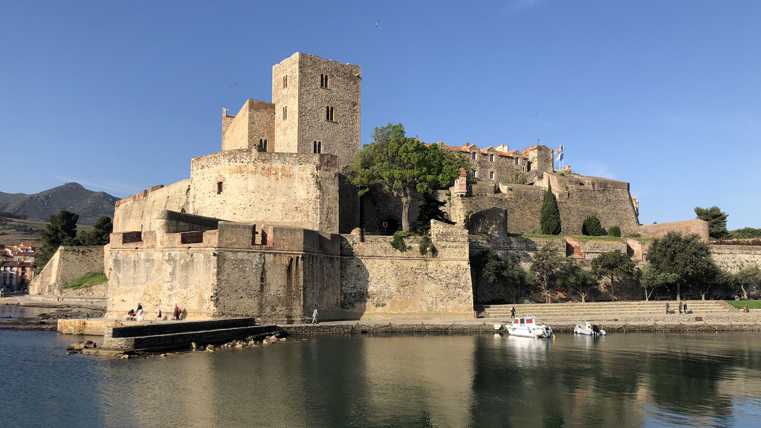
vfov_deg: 37.7
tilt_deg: +4.5
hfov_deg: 62.6
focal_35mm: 31
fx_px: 626
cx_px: 378
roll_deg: -0.1
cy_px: 255
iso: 20
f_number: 1.8
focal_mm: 4
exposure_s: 1/1715
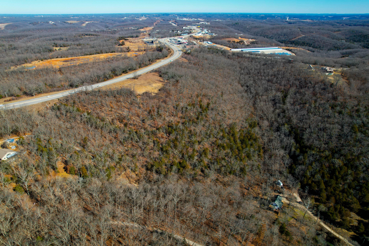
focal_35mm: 22
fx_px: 225
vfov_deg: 57.2
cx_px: 184
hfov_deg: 78.6
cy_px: 123
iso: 200
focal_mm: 8.38
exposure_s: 1/100
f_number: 2.8
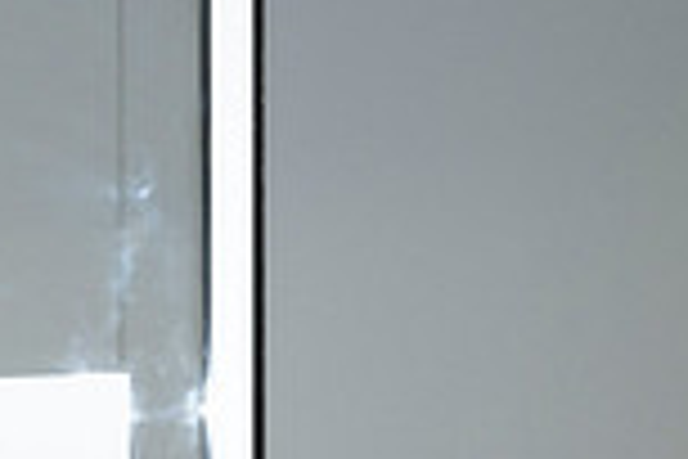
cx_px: -434
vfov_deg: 8.9
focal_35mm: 149
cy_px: 756
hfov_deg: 12.8
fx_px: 2847
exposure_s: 1/80
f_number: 5.6
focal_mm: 37
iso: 800
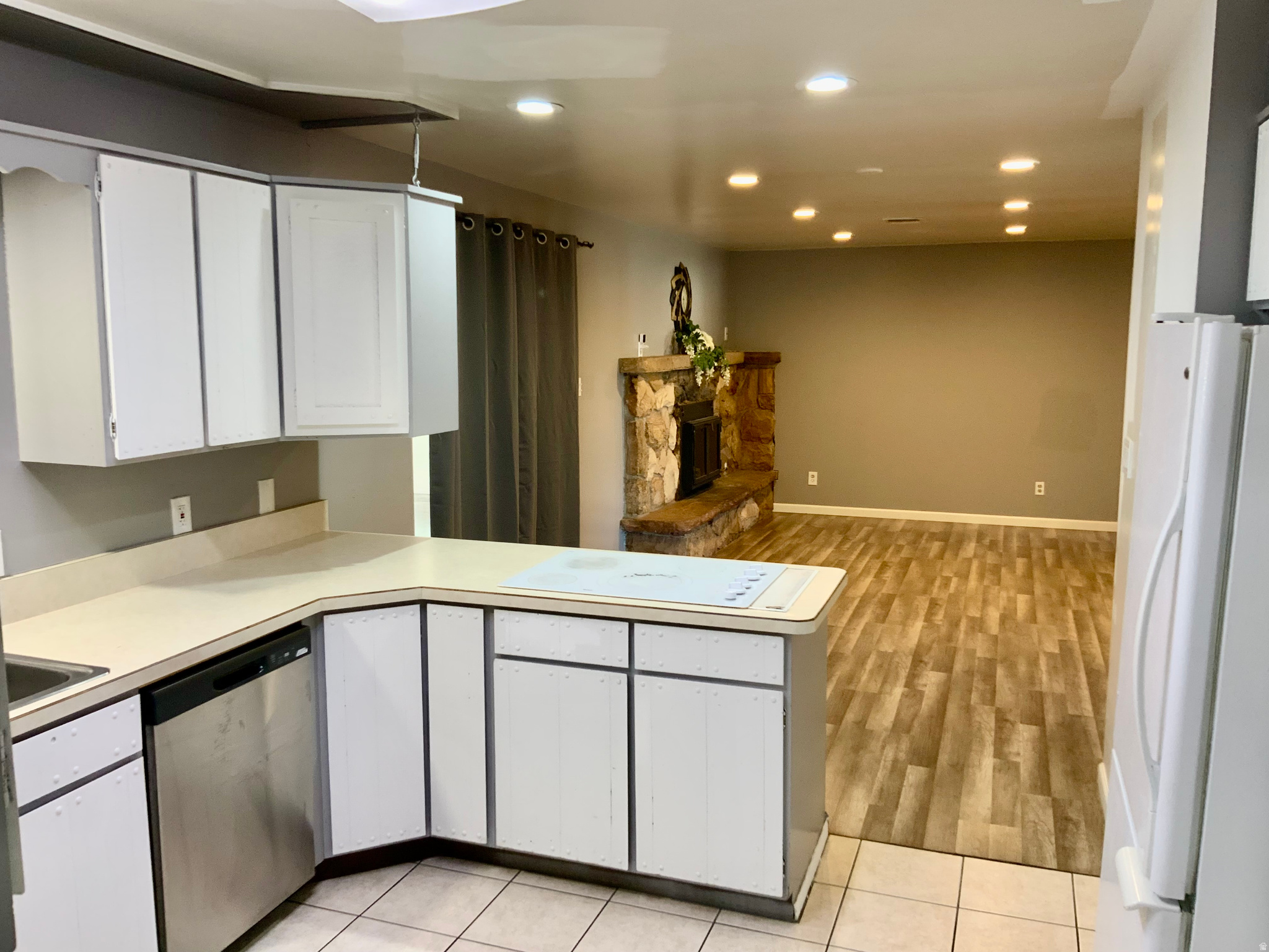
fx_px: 1063
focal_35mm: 29
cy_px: 476
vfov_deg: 48.2
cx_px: 634
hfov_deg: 61.7
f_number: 1.8
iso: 100
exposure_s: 1/60
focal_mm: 3
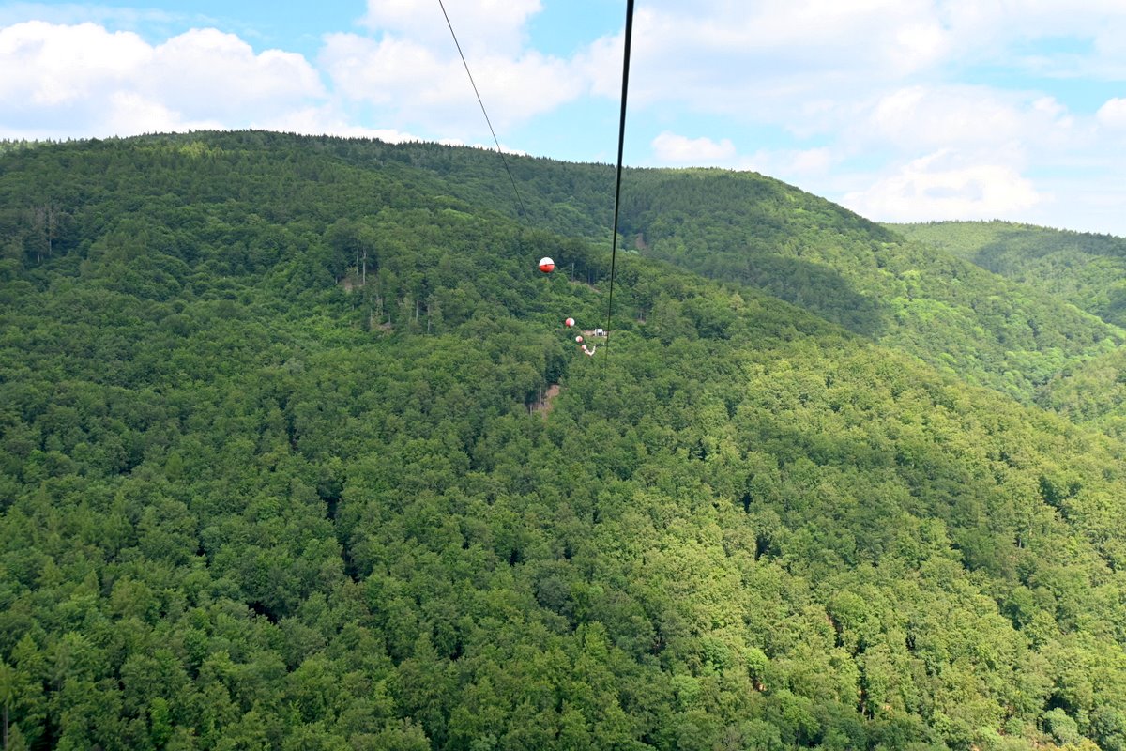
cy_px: 376
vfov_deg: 36.9
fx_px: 1126
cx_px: 563
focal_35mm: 36
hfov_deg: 53.1
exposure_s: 1/250
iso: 110
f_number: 5.6
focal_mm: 24
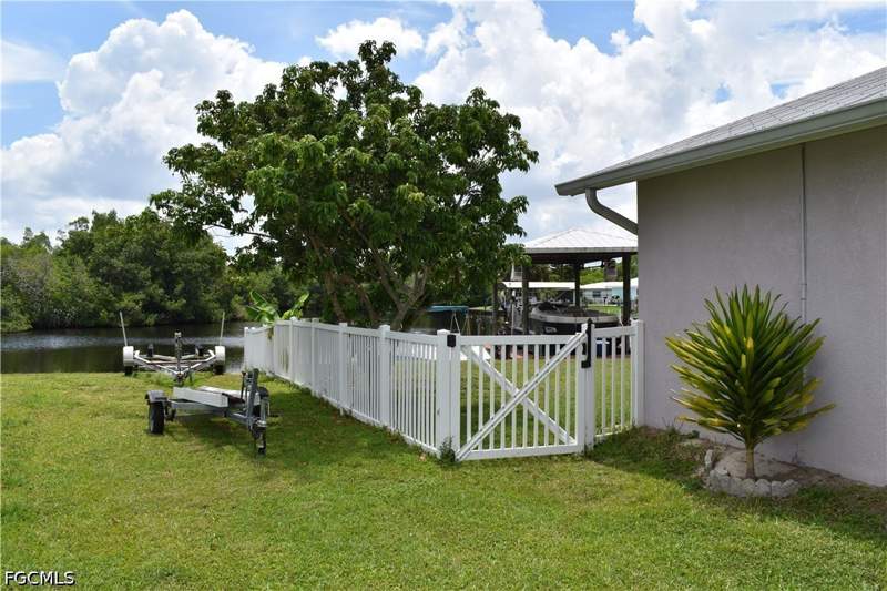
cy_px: 296
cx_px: 444
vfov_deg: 43.6
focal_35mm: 30
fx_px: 739
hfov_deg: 61.9
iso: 100
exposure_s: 1/200
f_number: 11
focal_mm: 20
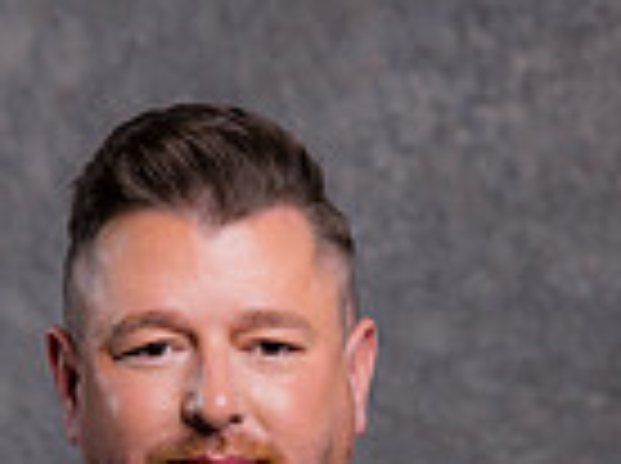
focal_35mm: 267
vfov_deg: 5.4
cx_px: 153
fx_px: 4782
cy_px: 892
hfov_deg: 7.4
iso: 100
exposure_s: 1/200
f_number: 5
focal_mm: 85
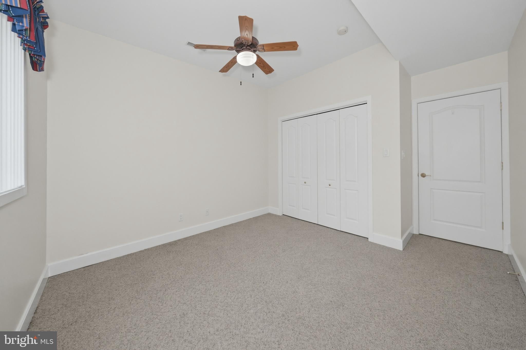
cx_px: 263
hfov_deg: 112.6
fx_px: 175
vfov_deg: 90.0
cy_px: 175
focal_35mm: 12
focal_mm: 12
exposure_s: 1/60
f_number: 8
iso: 640
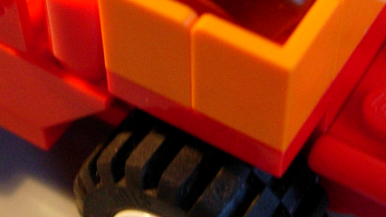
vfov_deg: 11.3
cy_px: 1
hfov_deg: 20.2
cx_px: 162
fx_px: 1085
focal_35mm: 106
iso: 200
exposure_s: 1/23.2
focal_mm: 7.8
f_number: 2.8
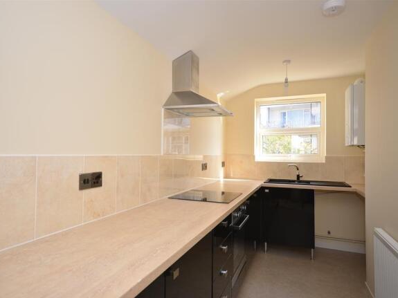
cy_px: 149
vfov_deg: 58.9
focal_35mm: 23
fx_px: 264
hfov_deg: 73.7
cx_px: 177
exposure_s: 1/125
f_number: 5.6
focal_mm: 14
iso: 200
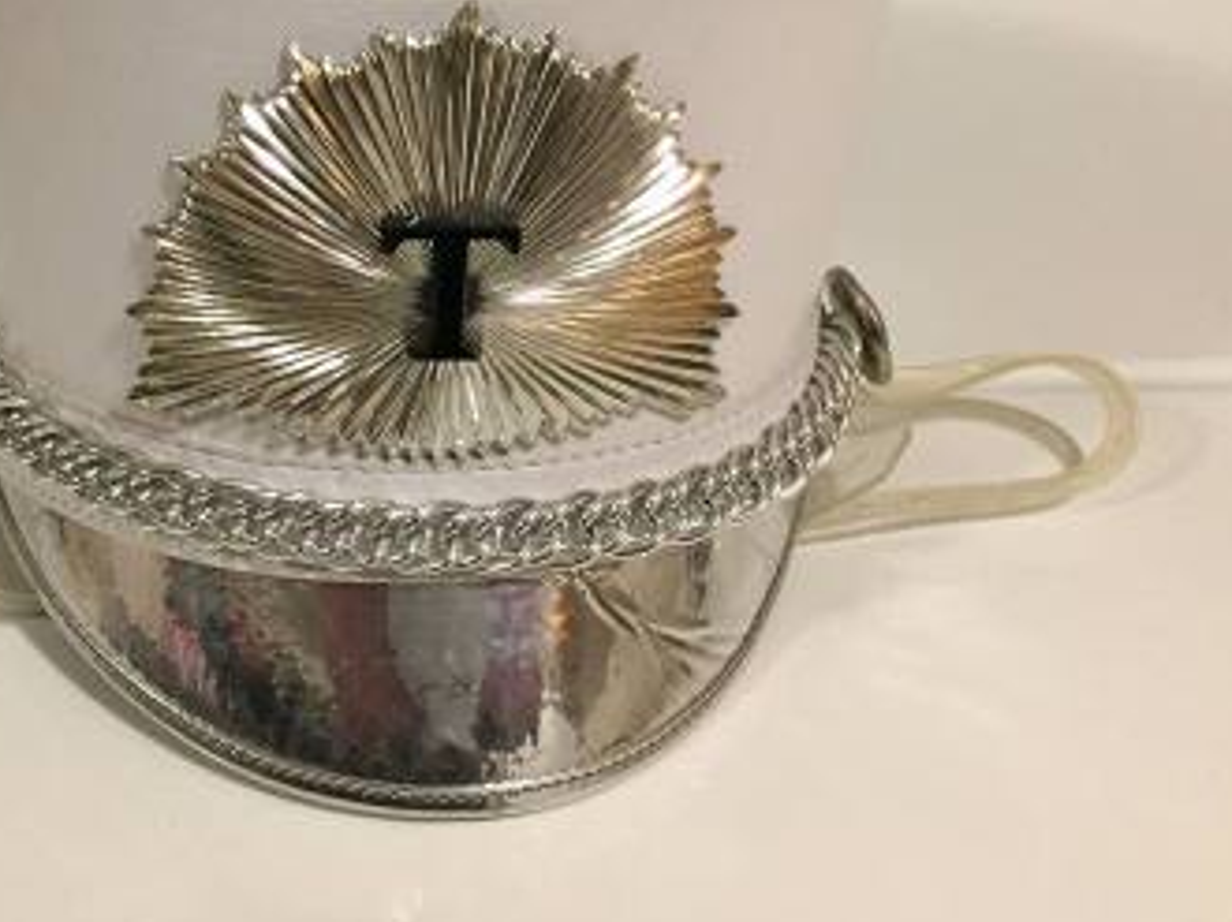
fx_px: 1565
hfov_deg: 41.9
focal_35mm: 44
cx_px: 340
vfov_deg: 32.4
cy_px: 274
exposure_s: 1/30
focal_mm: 4.15
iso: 160
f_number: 2.2
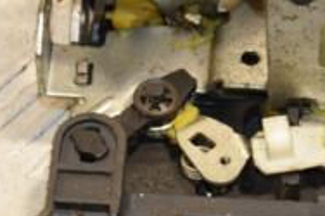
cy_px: 124
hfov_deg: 5.1
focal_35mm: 408
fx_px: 3676
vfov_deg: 3.4
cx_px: 306
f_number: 6.3
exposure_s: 1/200
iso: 800
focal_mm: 85
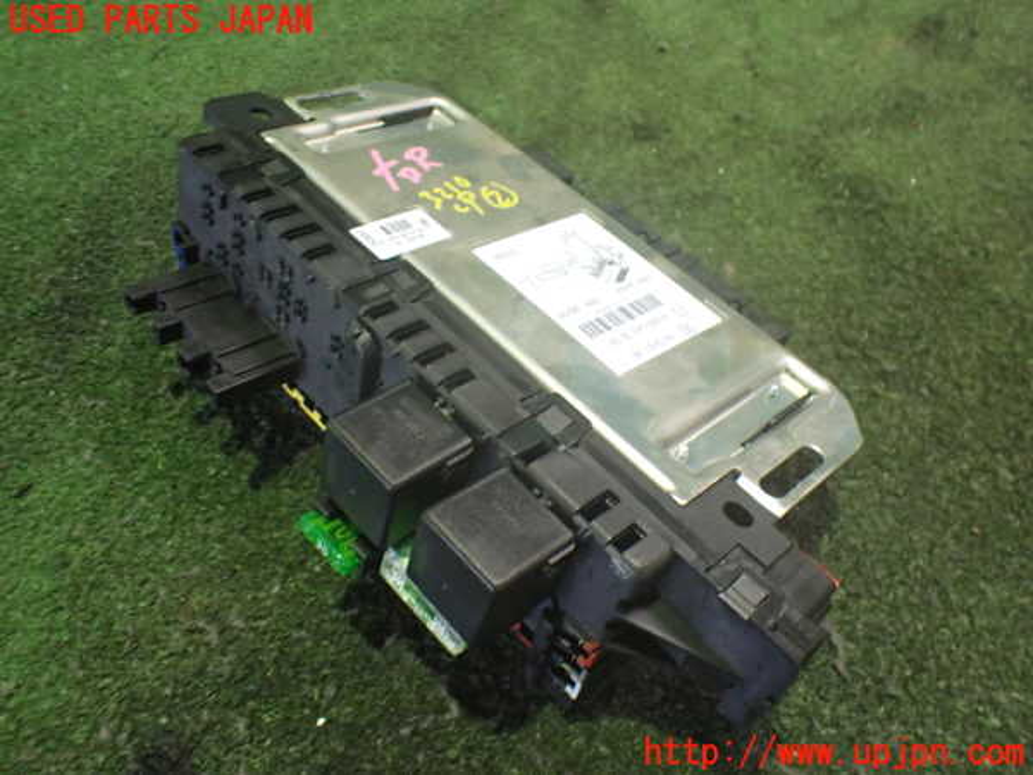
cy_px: 388
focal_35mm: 30
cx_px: 516
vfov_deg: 46.8
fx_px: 895
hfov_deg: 60.0
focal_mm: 5.4
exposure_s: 1/30
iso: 800
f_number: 2.3
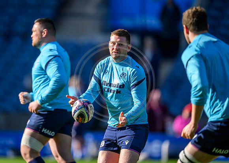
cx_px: 94
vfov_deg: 2.2
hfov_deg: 3.1
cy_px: 73
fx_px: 4197
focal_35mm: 647
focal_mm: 560
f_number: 4
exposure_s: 1/2000
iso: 500
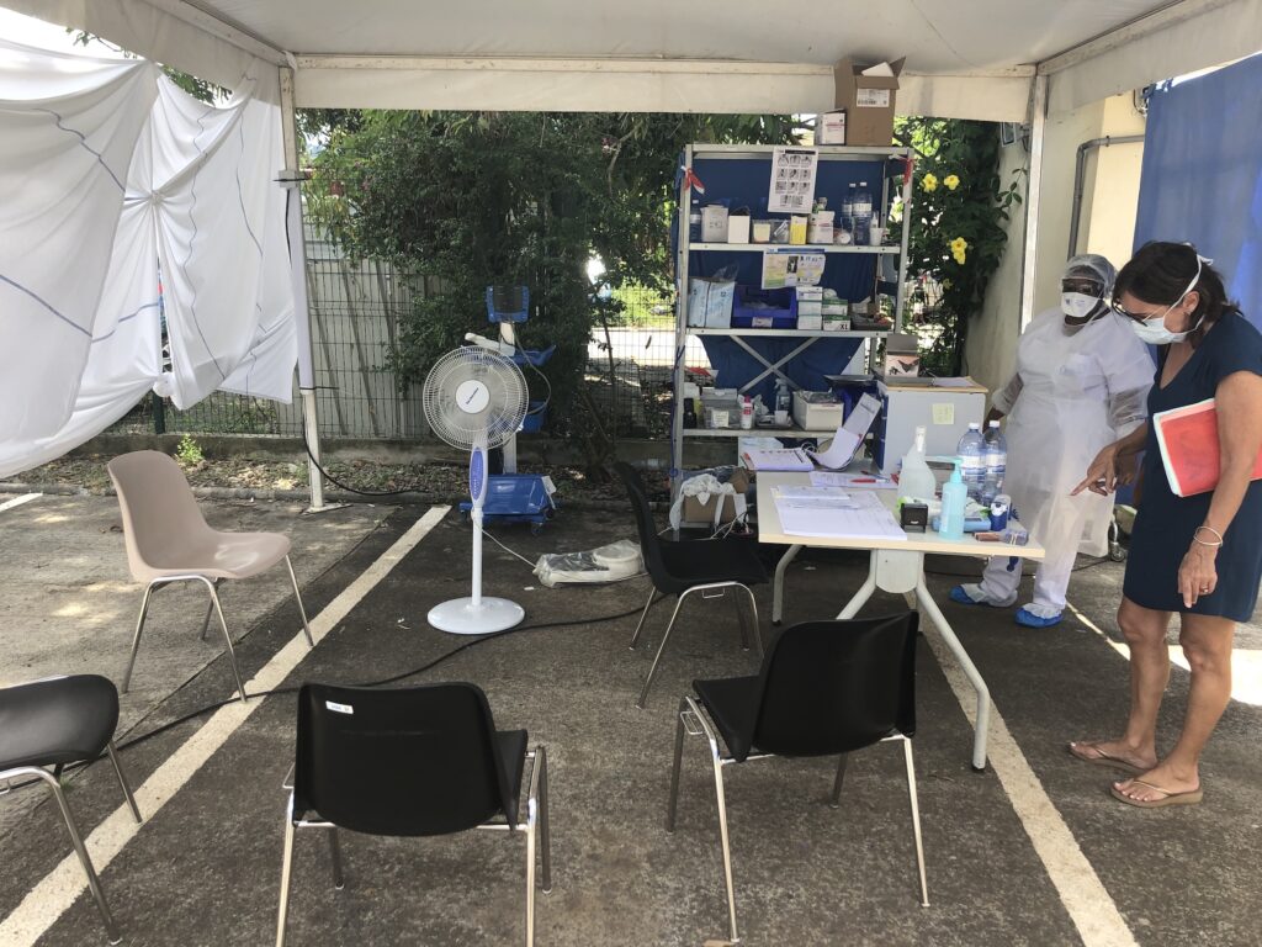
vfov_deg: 49.7
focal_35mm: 28
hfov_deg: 63.4
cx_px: 631
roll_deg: -1.1
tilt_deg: -11.8
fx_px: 1021
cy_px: 474
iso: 20
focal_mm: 3.99
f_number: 1.8
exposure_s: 1/345
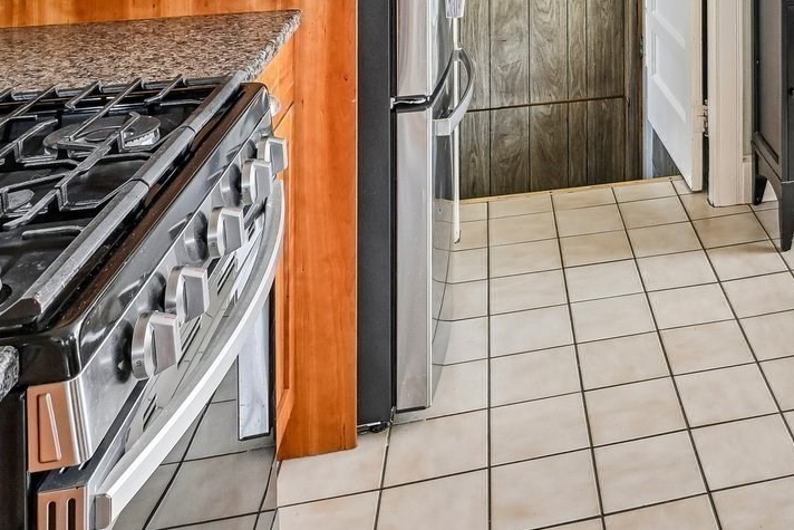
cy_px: -223
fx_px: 1015
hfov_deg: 38.1
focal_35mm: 46
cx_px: 792
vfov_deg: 24.2
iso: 400
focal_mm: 16
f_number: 8
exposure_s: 1/50
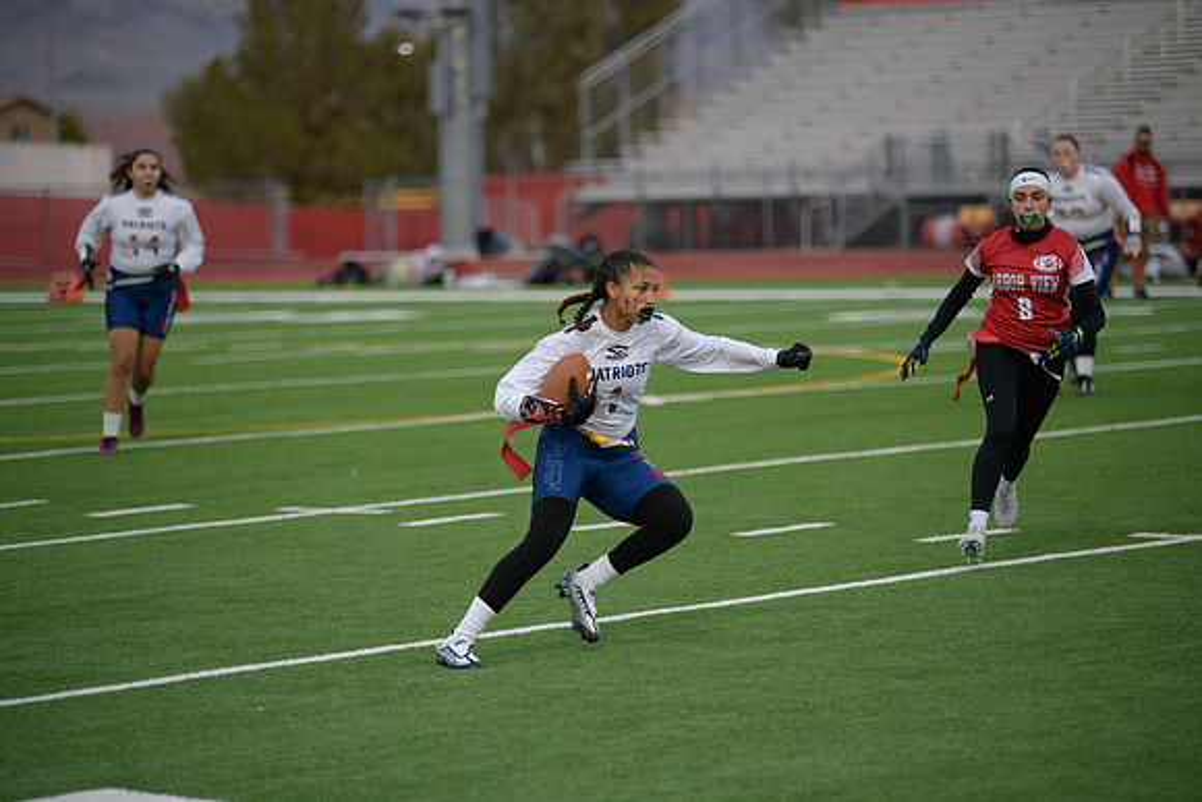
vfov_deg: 8.9
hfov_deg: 13.2
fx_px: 5176
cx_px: 601
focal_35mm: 155
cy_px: 401
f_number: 2.8
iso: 1250
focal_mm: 155
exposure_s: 1/3200
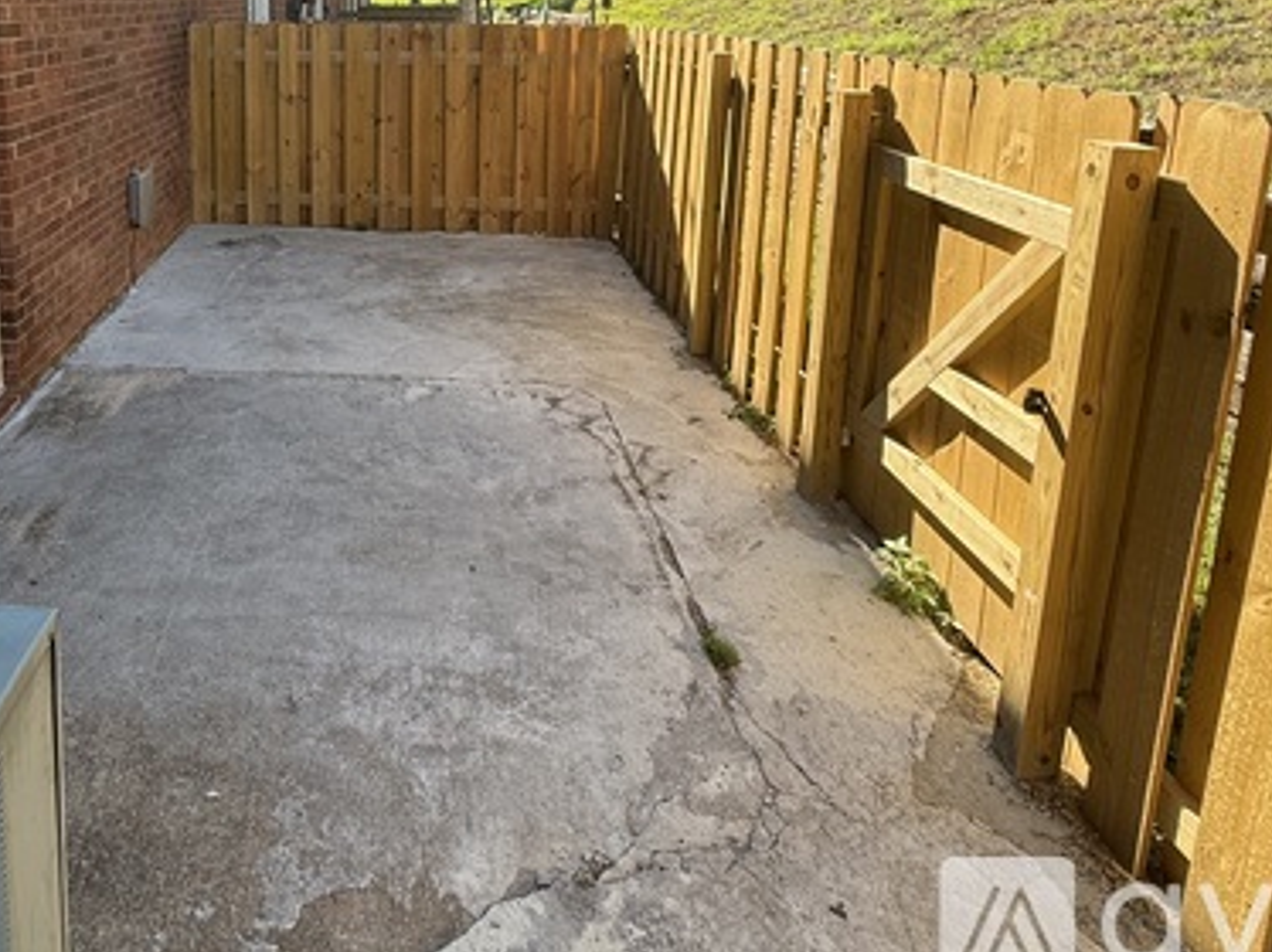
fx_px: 918
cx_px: 355
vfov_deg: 50.2
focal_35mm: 25
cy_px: 143
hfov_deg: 66.1
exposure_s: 1/458
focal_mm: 2.22
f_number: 2.2
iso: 64
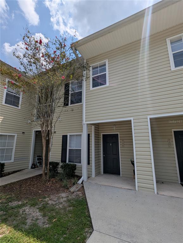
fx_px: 113
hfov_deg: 78.2
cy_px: 122
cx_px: 92
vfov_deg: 94.4
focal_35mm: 16
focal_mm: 2.35
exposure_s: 1/2632
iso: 52
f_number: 2.2
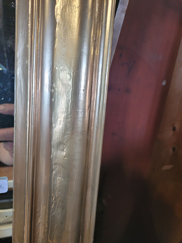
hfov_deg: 53.1
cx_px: 91
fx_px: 182
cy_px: 122
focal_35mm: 26
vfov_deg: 67.3
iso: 250
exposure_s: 1/50
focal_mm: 5.4
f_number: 1.8
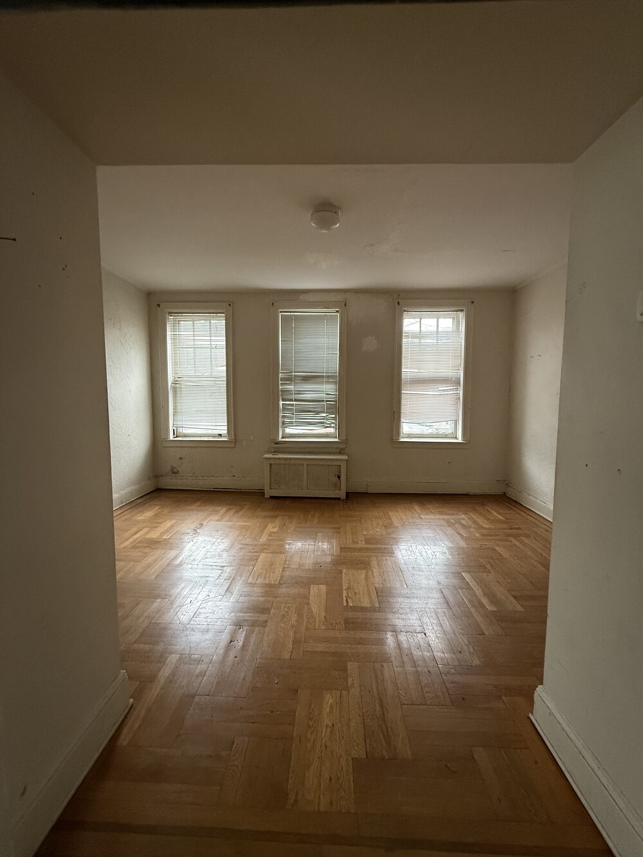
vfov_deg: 102.1
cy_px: 428
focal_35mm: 14
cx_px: 322
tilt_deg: -5.0
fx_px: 347
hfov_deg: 85.7
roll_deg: -0.1
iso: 640
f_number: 2.2
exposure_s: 1/60
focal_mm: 2.22
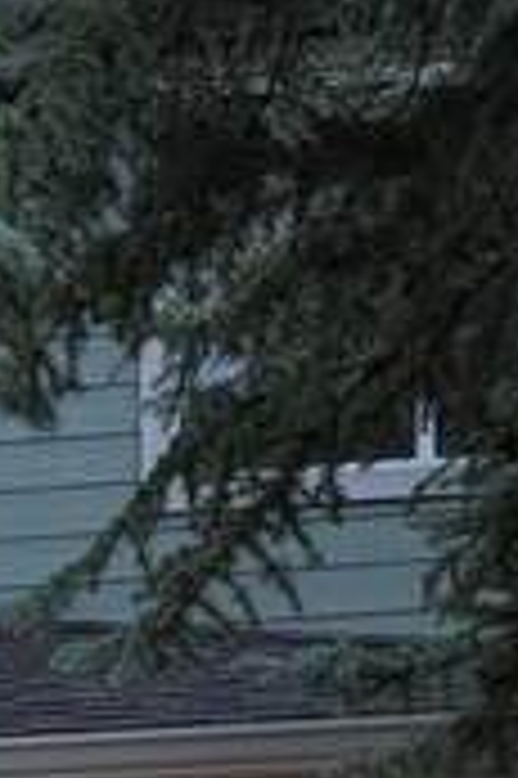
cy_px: 1435
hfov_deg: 9.2
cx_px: -523
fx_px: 3006
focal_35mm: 139
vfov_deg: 13.2
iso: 21
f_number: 1.68
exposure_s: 1/194
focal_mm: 6.9
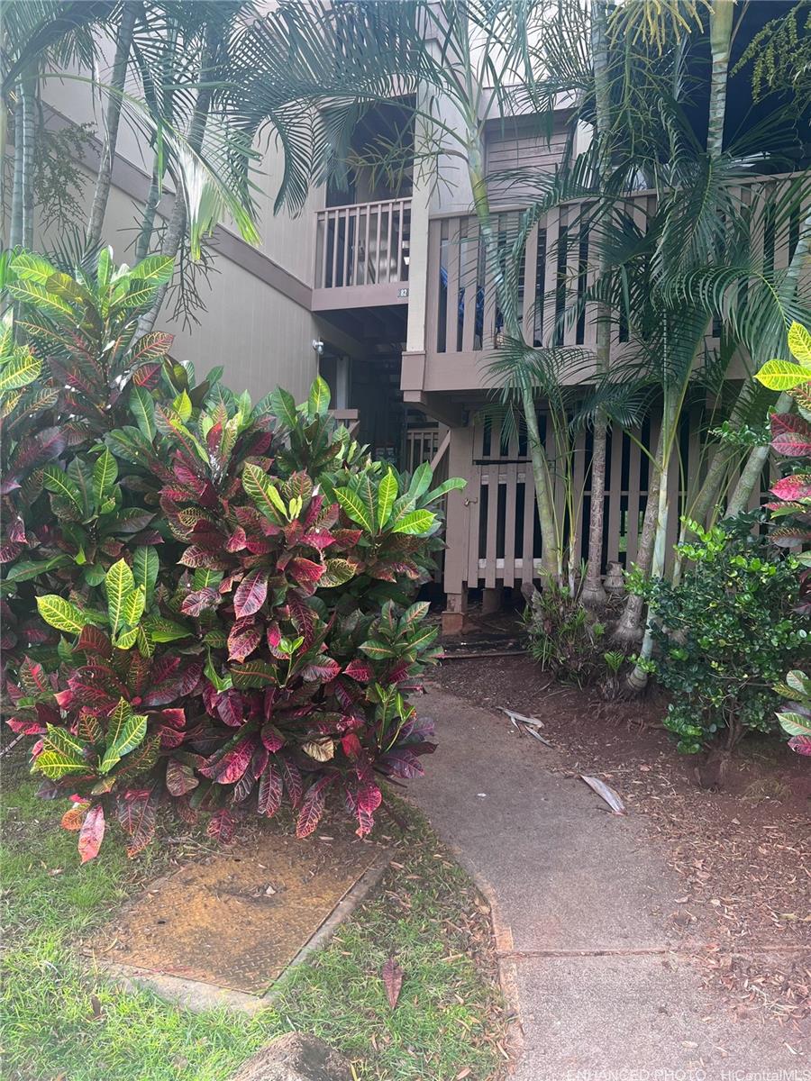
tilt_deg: +2.1
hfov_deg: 53.1
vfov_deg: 67.3
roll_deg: -0.4
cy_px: 540
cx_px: 406
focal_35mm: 26
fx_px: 812
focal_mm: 5.7
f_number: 1.5
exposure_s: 1/121
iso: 40
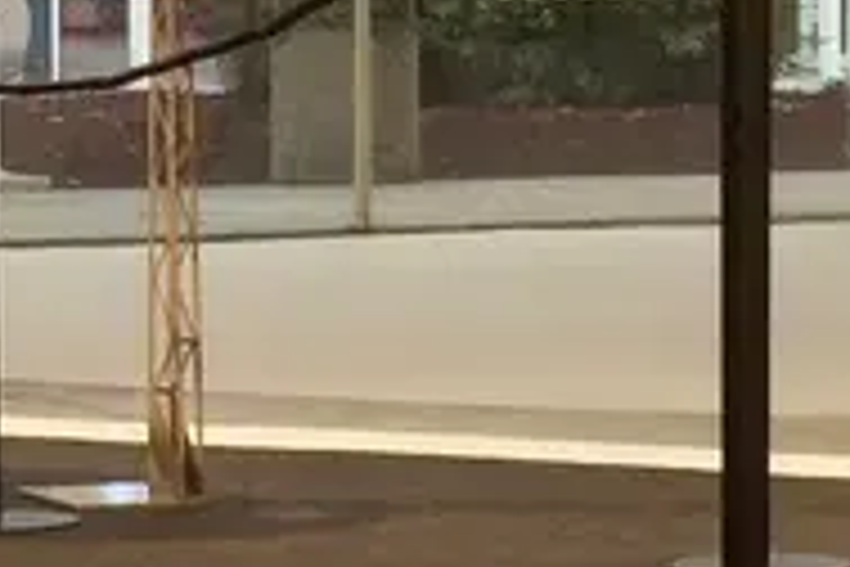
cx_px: 513
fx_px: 4509
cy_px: 454
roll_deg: +1.7
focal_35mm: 191
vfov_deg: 7.2
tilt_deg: -7.1
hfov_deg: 10.8
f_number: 2.2
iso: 50
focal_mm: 4.15
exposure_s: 1/30
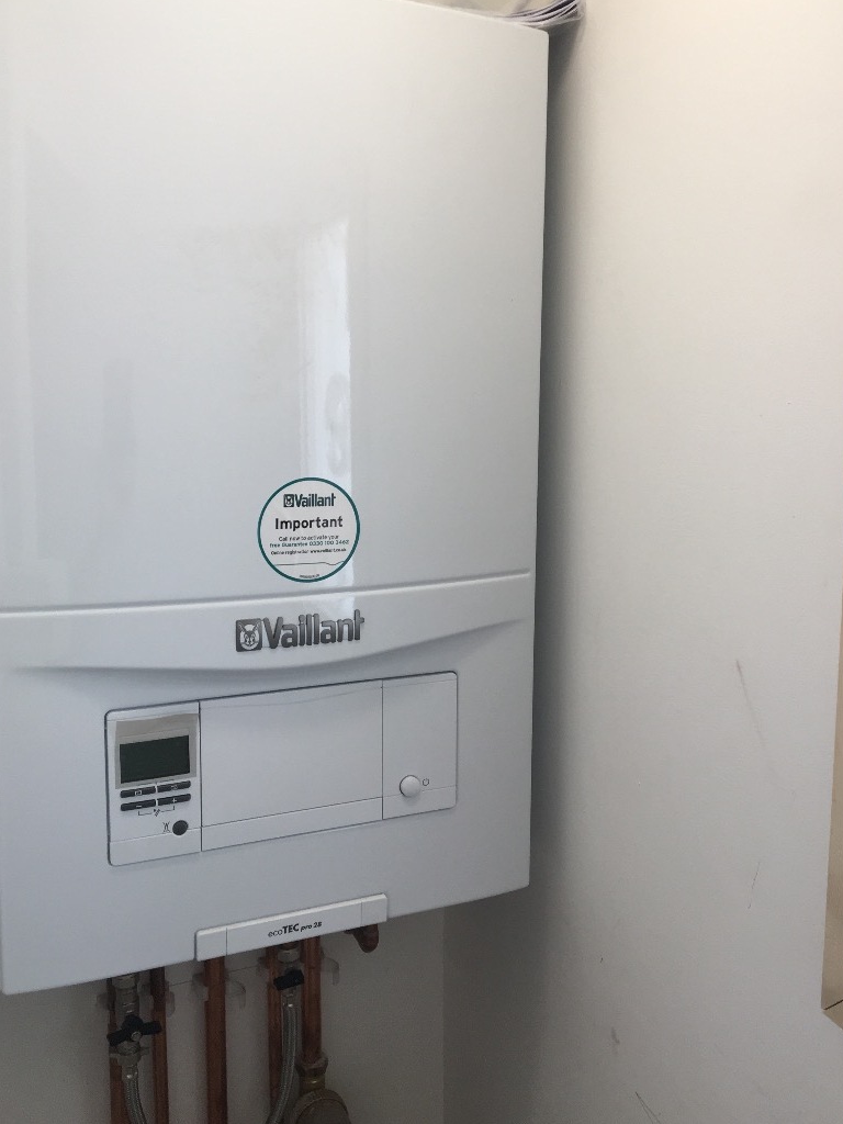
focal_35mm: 34
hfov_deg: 41.8
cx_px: 437
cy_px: 529
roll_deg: -0.9
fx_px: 1104
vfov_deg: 53.9
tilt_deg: -8.0
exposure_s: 1/100
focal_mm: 4.15
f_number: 2.2
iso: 40
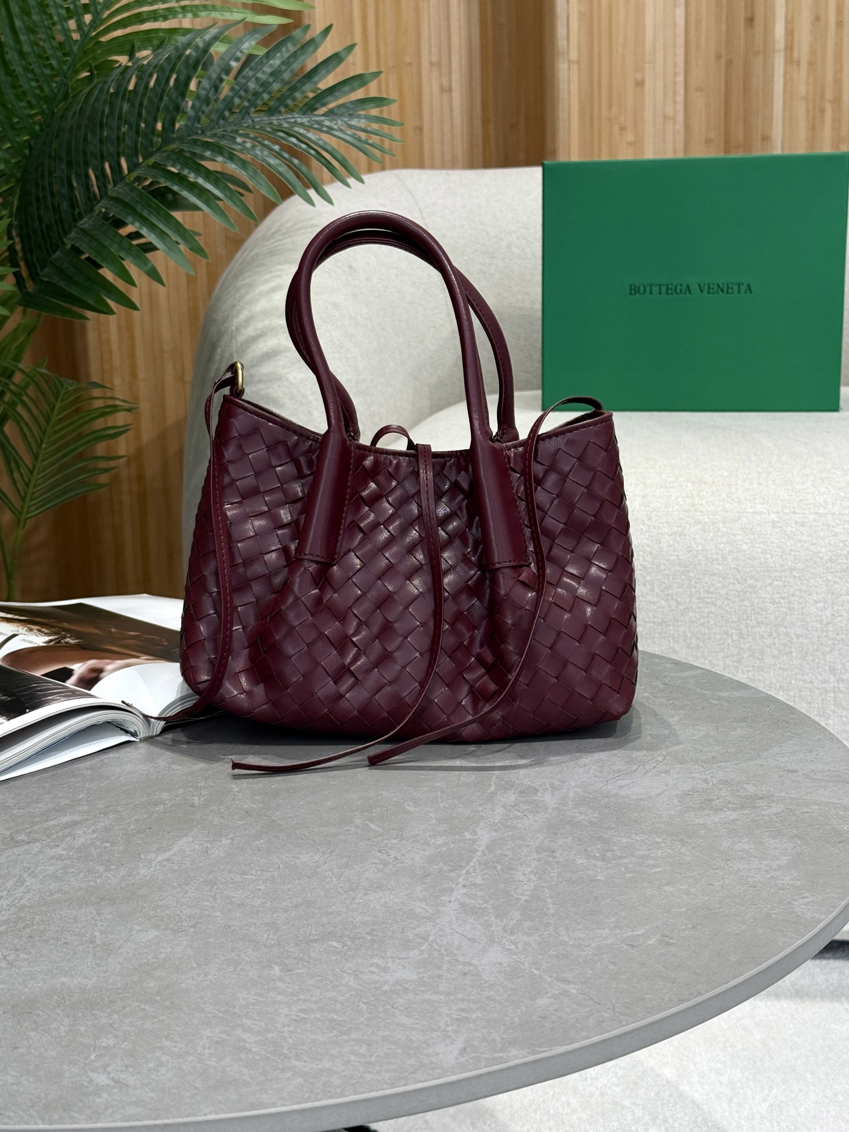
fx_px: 1570
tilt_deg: -11.8
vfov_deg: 39.7
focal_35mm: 48
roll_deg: +1.0
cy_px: 566
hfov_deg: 30.3
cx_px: 424
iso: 80
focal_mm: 6.76
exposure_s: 1/284
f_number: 1.78
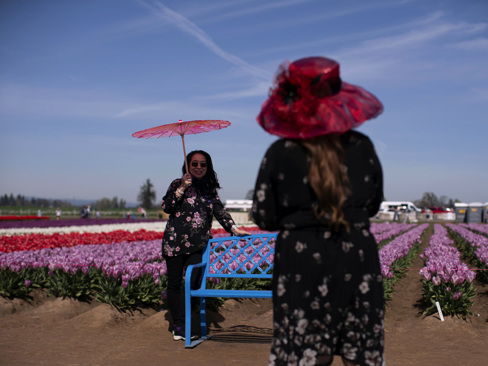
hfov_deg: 34.9
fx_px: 775
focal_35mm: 55
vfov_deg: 26.6
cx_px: 272
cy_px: 186
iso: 125
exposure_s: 1/12800
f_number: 2.5
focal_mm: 50
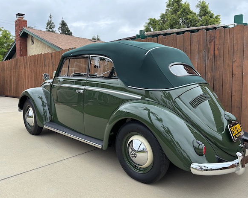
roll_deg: +0.2
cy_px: 98
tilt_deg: -6.2
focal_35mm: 28
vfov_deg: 51.5
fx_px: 206
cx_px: 136
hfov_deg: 62.1
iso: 50
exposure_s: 1/844
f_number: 1.6
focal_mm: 5.96
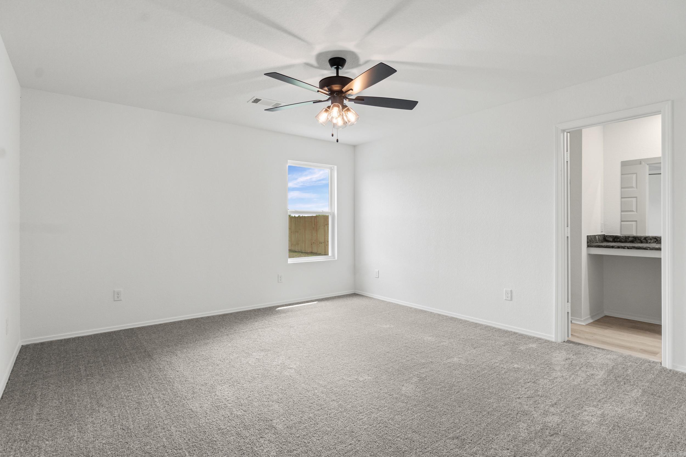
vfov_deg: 67.4
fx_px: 343
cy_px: 228
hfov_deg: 90.0
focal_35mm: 18
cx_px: 343
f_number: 9
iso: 250
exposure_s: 1/6
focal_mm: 12
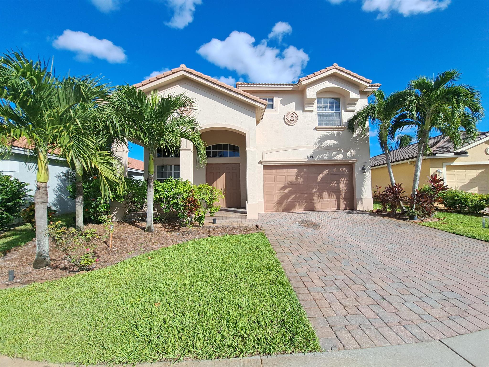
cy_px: 184
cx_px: 244
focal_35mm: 13
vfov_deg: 89.9
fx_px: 184
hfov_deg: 106.2
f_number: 2.2
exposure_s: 1/1229
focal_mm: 1.74
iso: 50
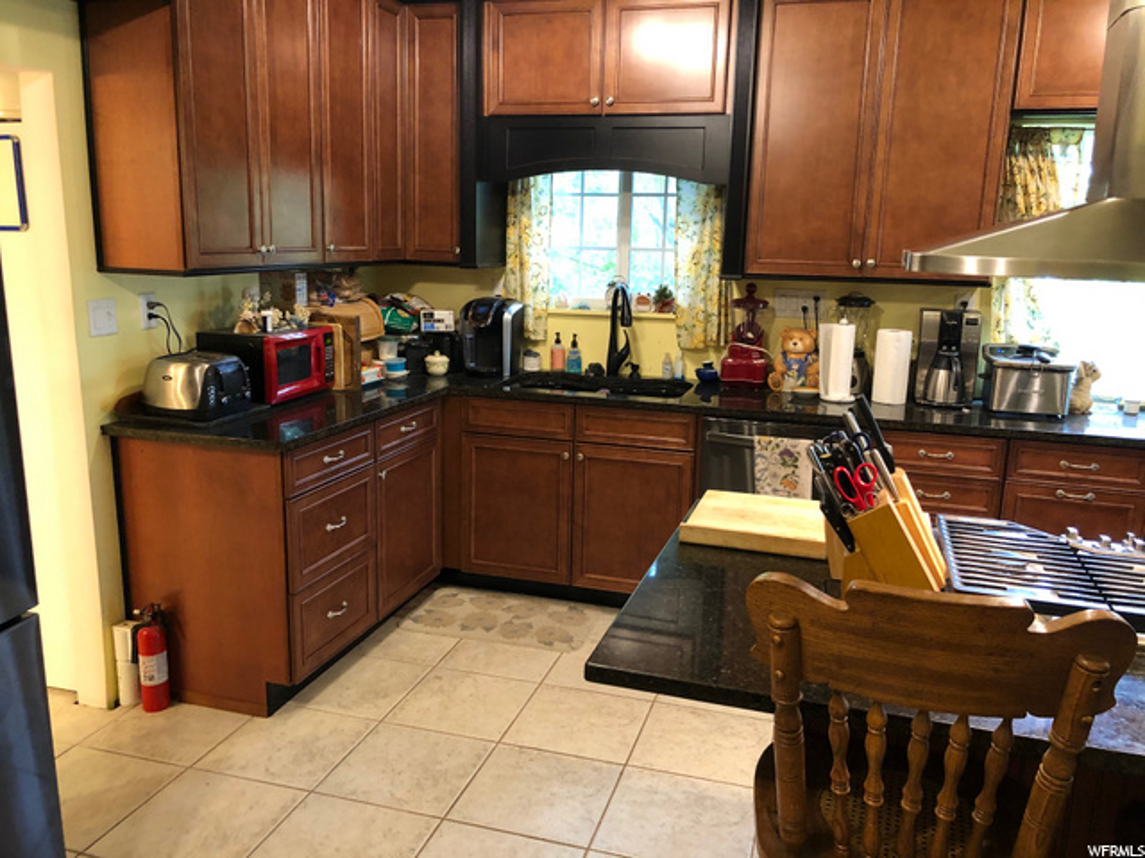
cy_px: 429
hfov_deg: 63.4
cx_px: 572
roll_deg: -1.9
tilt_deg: -10.8
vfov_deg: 49.7
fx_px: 926
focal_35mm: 28
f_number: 1.8
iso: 100
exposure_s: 1/15
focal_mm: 4
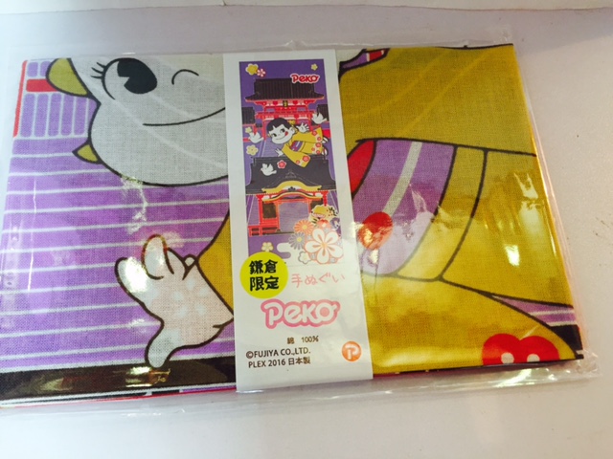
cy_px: 230
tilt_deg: -66.8
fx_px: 514
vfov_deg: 48.2
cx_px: 306
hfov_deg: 61.7
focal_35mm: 29
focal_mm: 4.15
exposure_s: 1/33
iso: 125
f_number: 2.2
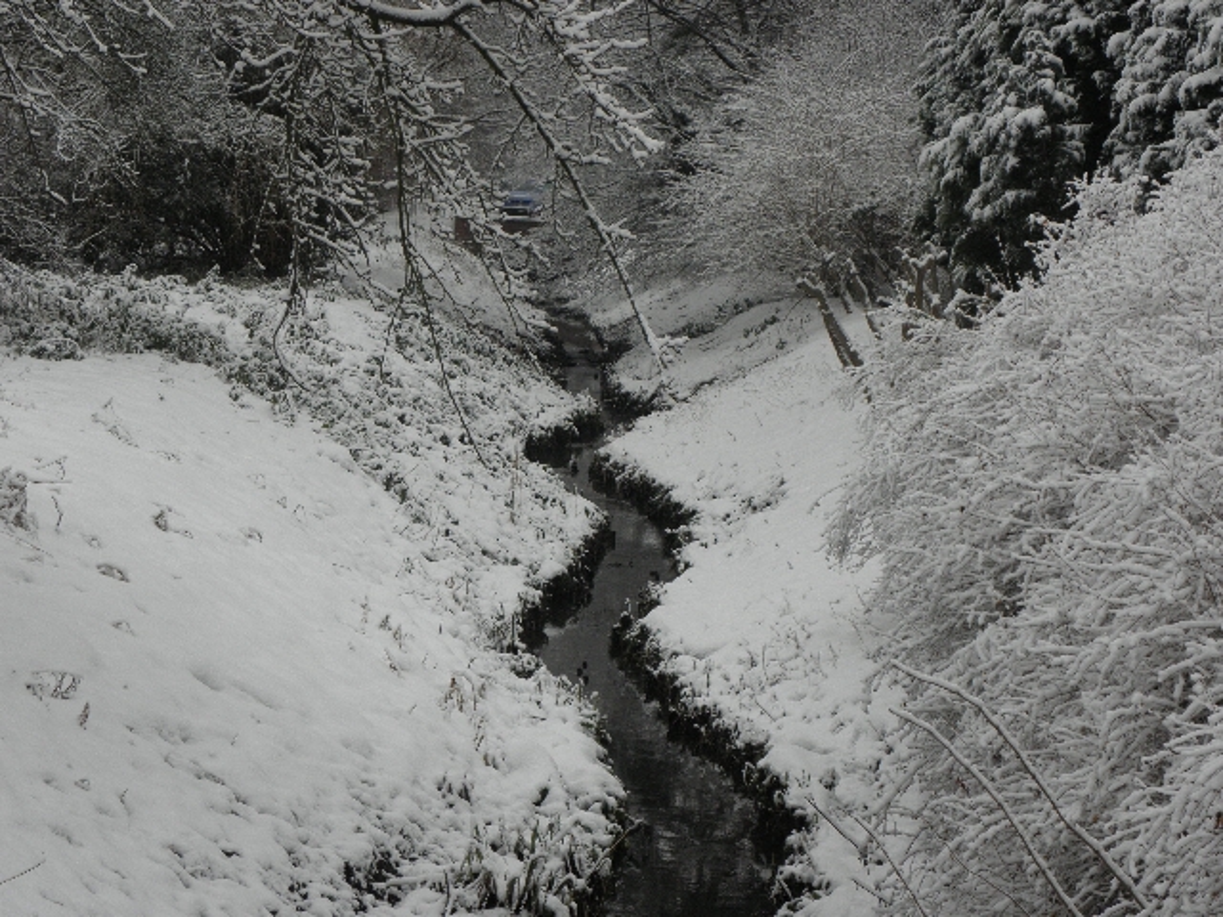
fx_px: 6501
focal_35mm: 184
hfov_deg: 10.7
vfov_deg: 8.1
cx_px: 612
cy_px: 458
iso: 200
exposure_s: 1/400
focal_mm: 32.8
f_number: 4.3
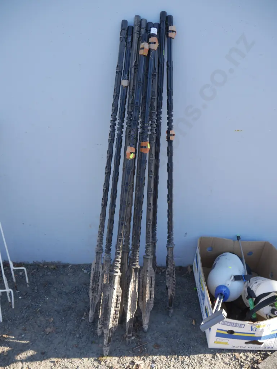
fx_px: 298
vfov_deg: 63.4
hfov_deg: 49.8
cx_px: 138
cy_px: 184
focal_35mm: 28
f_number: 4.5
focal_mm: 14
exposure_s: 1/160
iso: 200
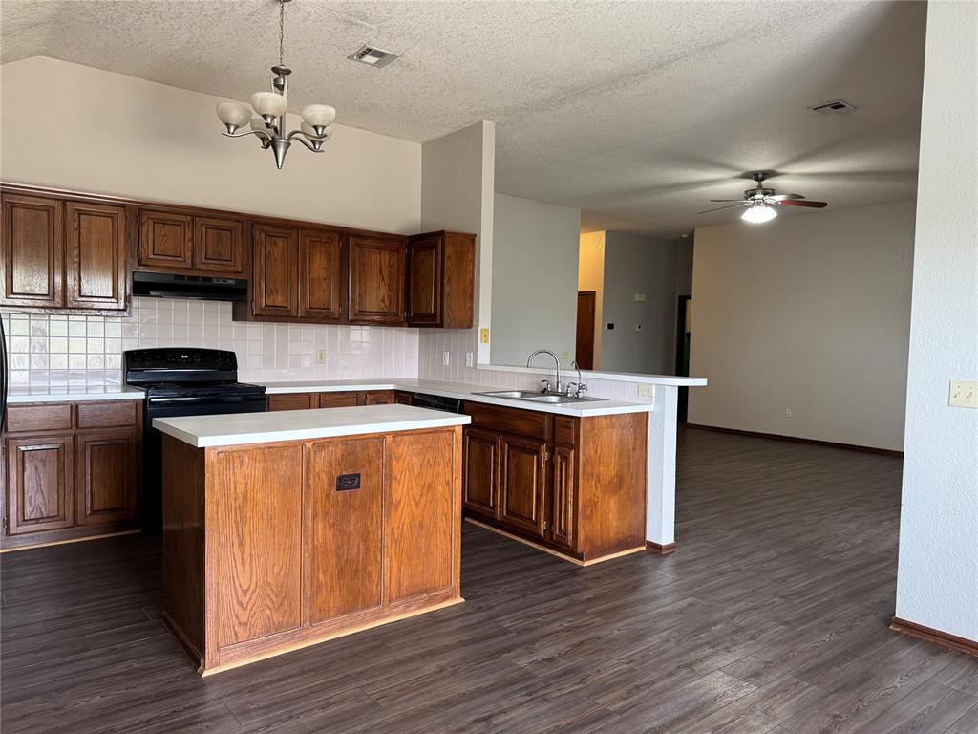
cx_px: 489
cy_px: 367
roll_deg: -2.2
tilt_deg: -2.4
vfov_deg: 56.8
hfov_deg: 71.6
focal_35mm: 24
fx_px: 678
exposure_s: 1/60
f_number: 1.78
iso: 160
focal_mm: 6.76
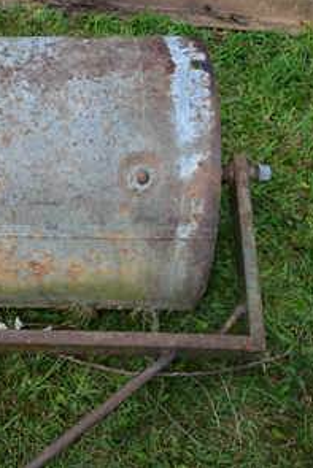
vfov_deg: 32.5
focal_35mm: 62
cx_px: -32
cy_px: 233
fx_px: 804
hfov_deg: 20.9
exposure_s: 1/400
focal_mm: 27
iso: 400
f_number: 11
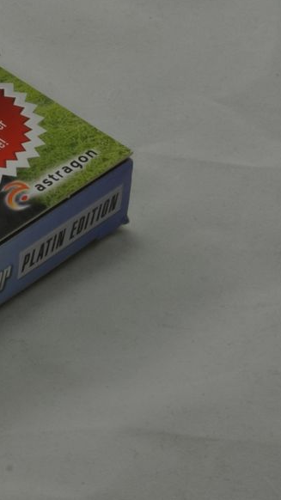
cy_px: 108
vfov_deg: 11.1
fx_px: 2572
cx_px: -370
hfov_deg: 6.0
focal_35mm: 194
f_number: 20
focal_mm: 40
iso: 100
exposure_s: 1/3
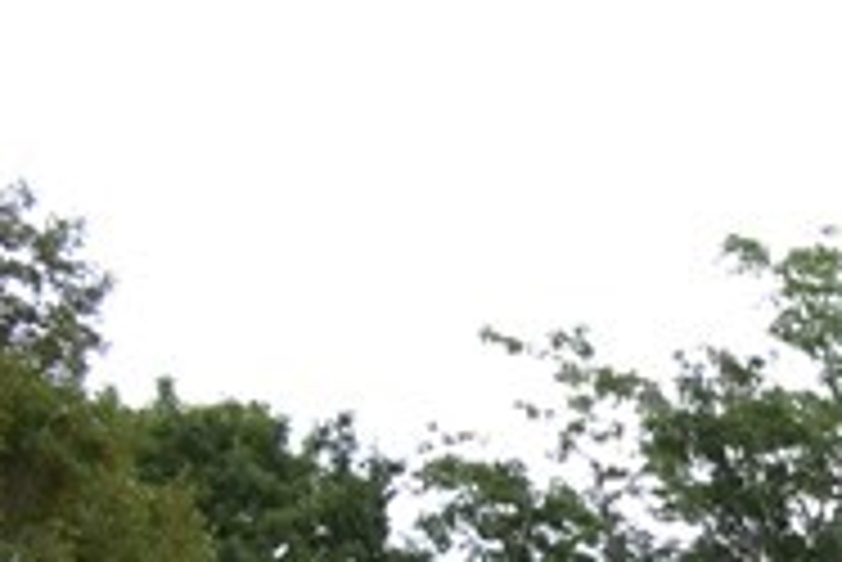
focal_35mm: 148
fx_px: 3464
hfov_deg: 12.1
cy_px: 1531
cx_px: 1770
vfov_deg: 8.2
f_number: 5.6
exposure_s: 1/125
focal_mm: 18
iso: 360
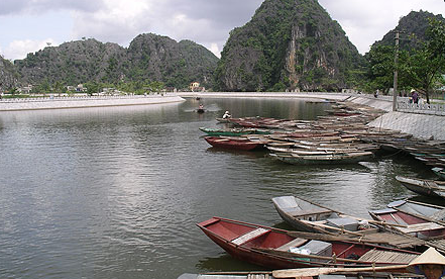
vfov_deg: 32.0
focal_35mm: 40
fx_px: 485
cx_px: 224
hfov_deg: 49.3
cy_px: 132
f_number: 4.3
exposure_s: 1/222
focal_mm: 7.8
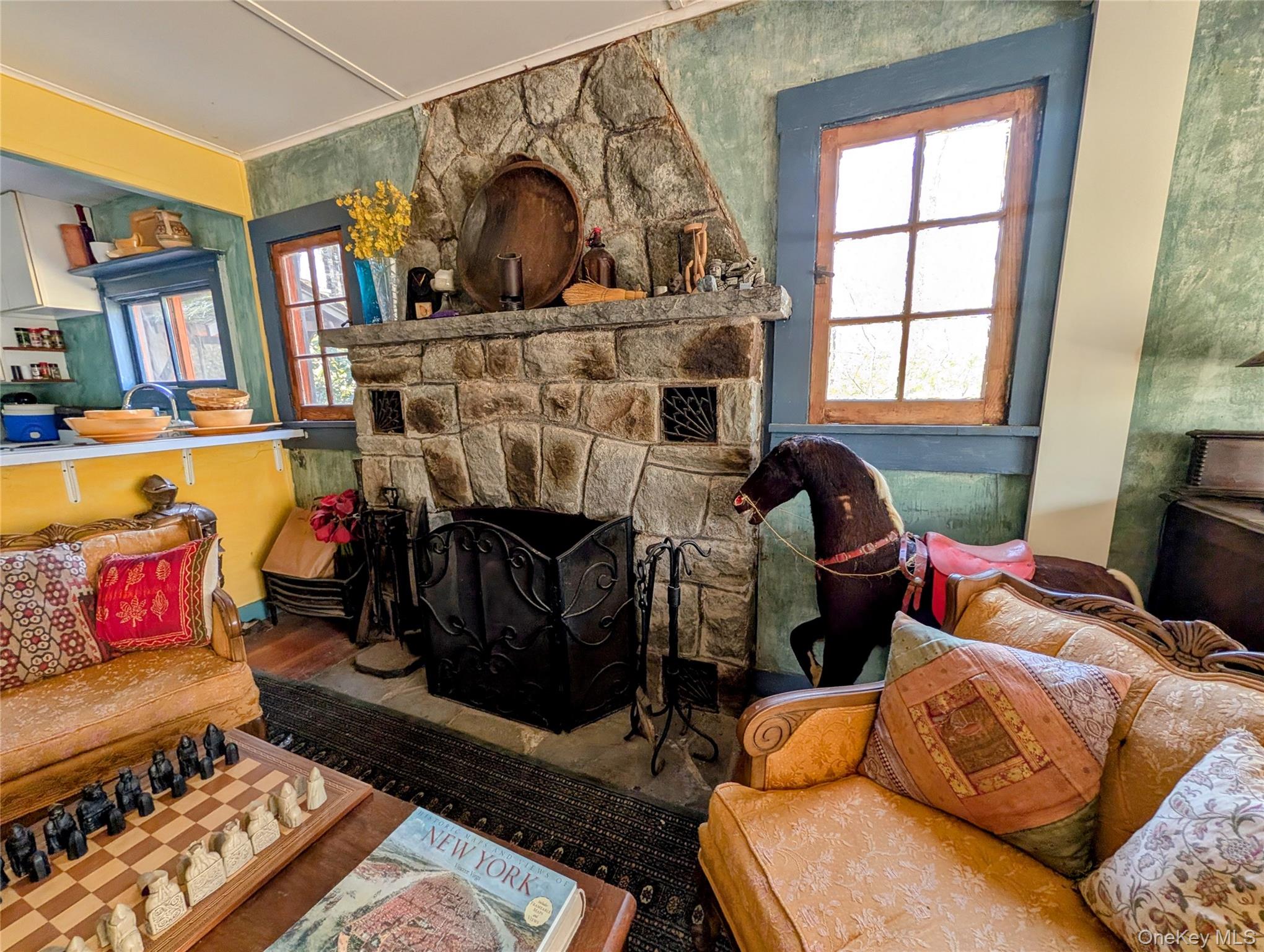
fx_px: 439
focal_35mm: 12
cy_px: 476
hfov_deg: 110.5
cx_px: 632
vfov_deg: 94.6
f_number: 1.7
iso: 44
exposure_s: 1/38.8
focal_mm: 2.02
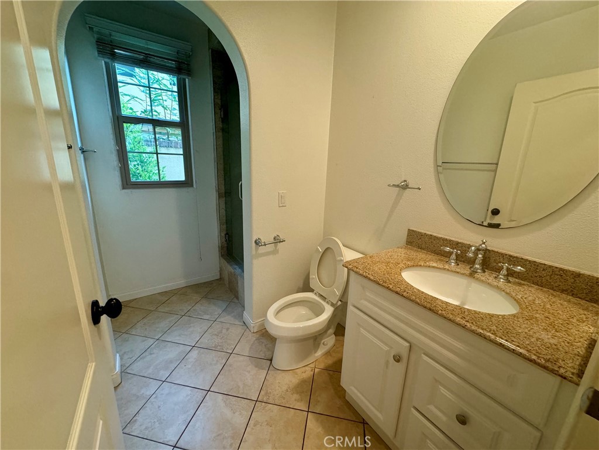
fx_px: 242
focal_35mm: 14
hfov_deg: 102.1
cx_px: 300
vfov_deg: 85.7
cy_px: 225
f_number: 2.2
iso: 320
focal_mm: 2.22
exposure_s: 1/120
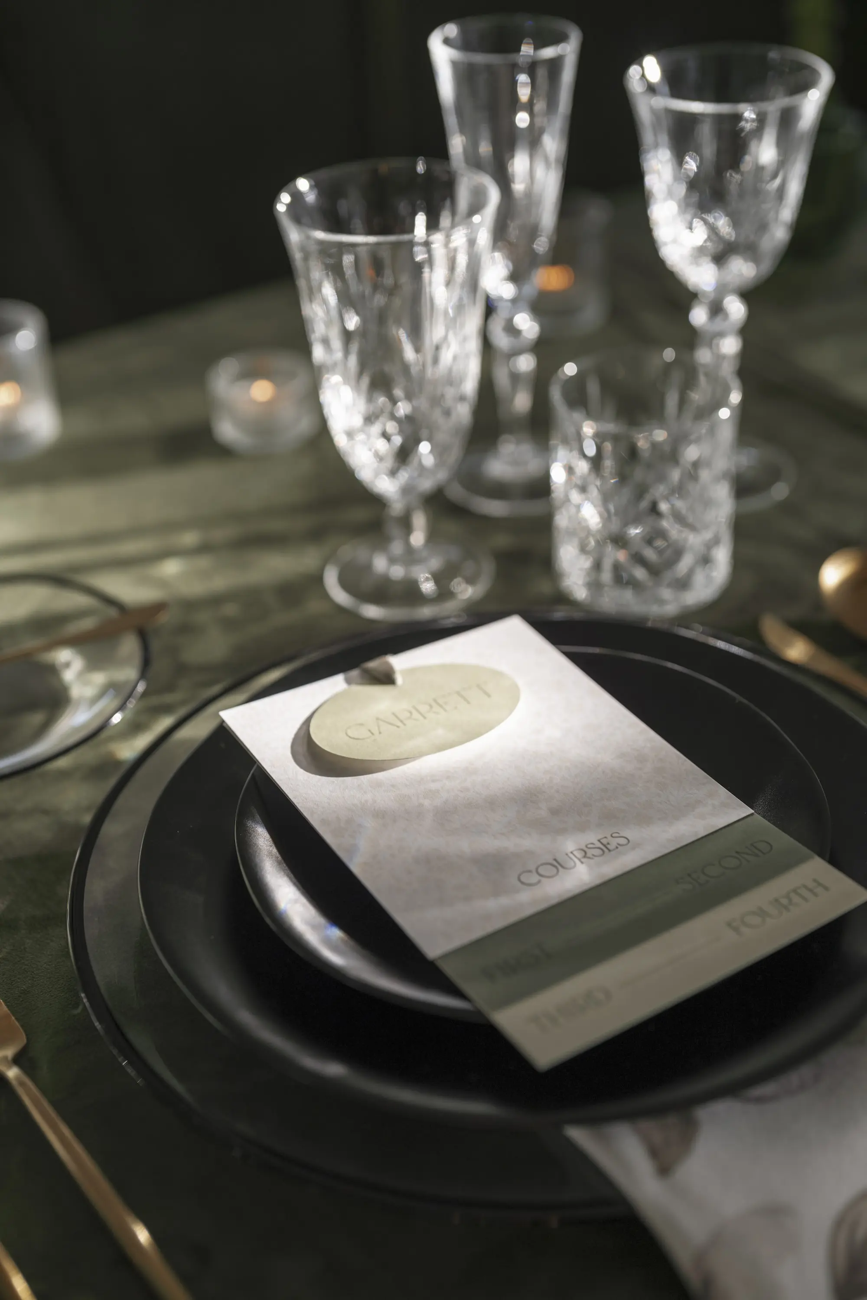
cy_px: 650
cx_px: 434
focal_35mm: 50
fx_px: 1806
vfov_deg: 39.6
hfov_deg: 27.0
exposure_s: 1/250
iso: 50
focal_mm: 50
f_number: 2.2
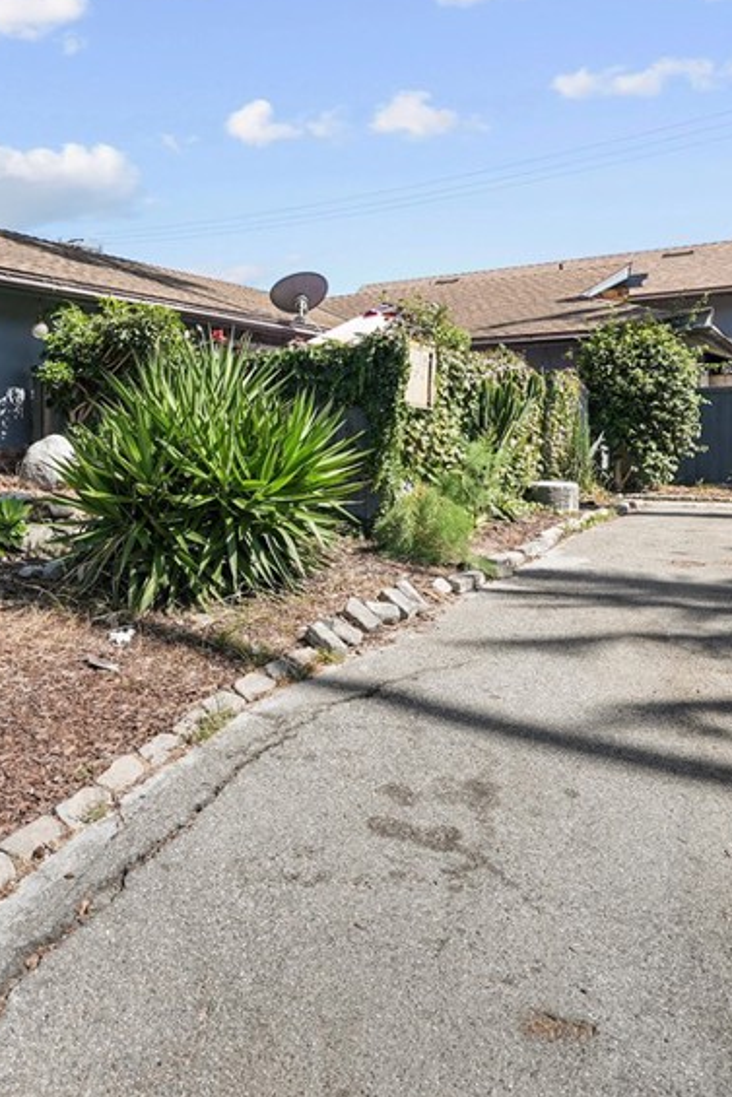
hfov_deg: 42.6
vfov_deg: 63.2
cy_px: 448
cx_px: 130
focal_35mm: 29
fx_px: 884
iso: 100
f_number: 7.1
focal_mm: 16
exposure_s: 1/125
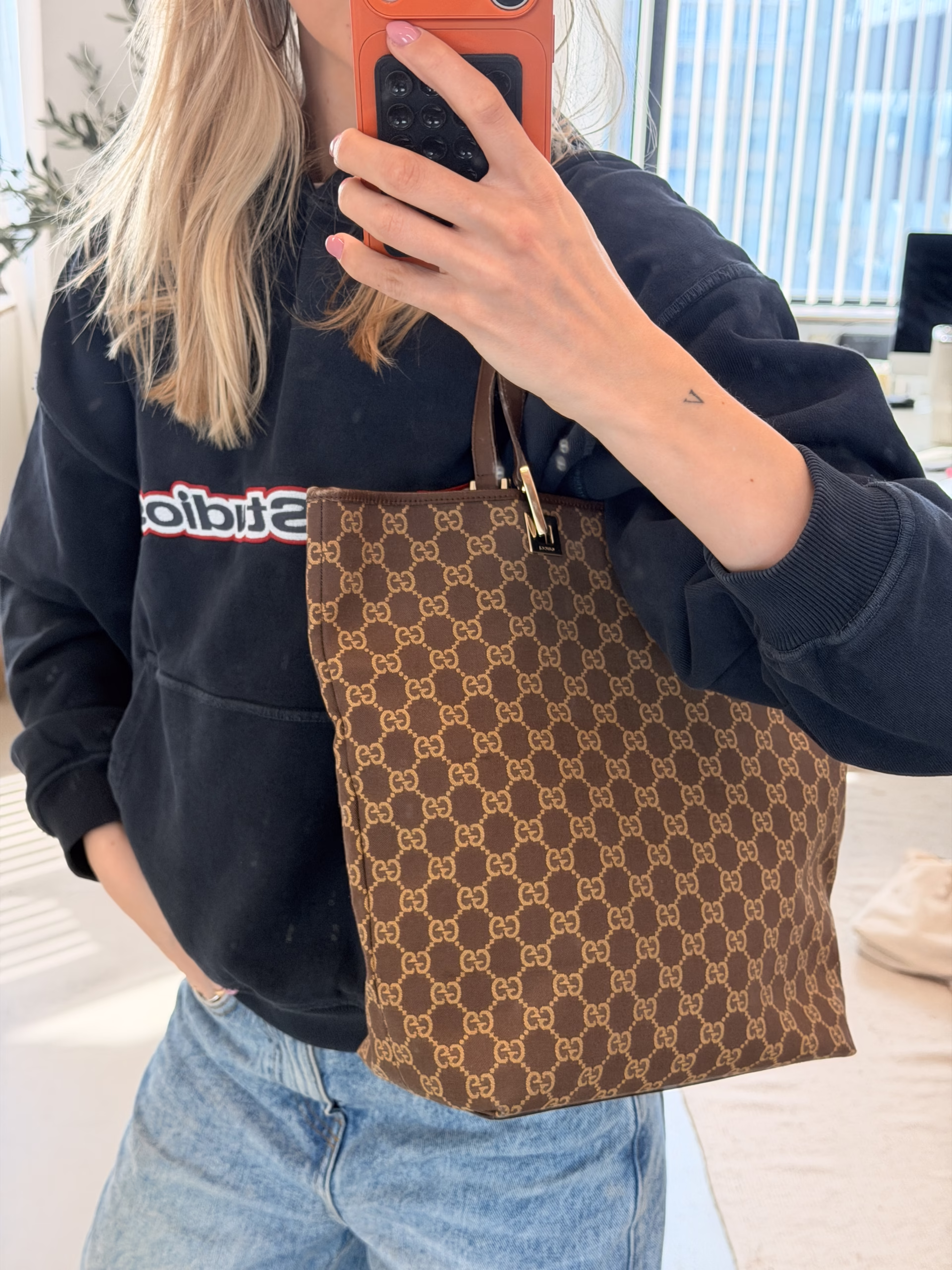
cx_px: 476
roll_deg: -2.8
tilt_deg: -22.0
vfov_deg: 39.7
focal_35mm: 48
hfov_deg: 30.3
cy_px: 635
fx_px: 1760
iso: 125
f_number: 1.78
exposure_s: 1/100
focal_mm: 6.76
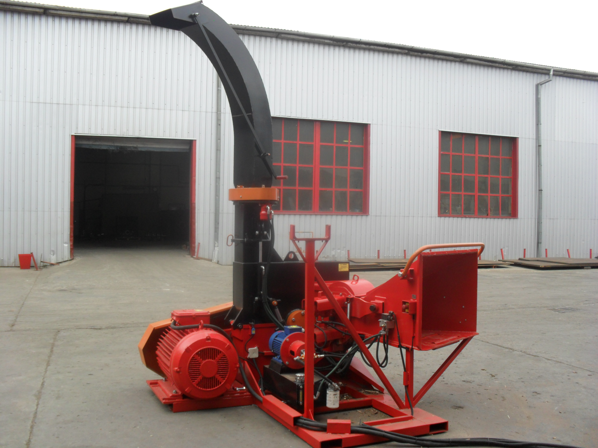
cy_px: 224
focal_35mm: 35
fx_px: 605
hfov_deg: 52.6
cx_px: 299
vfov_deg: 40.7
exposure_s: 1/250
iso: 100
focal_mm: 6.3
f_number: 3.2
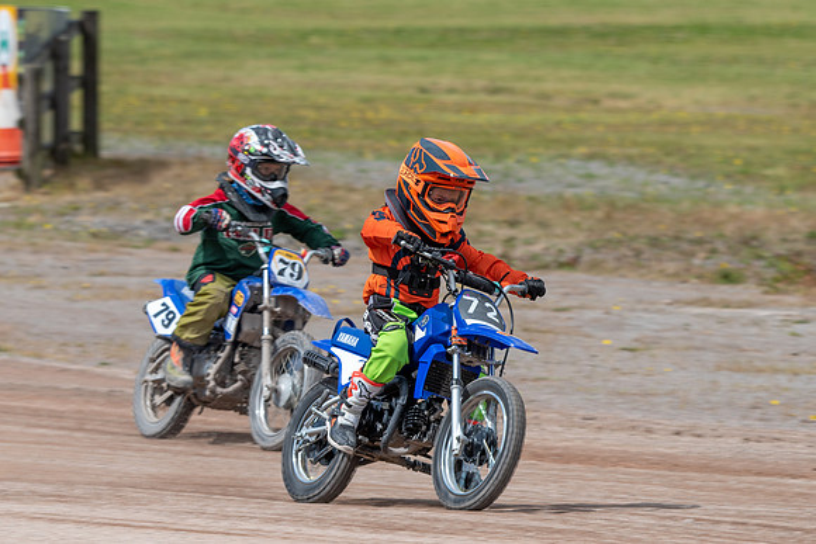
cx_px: 466
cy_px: 335
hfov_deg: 4.6
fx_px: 10150
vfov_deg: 3.1
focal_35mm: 448
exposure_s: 1/320
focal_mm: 280
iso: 160
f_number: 8
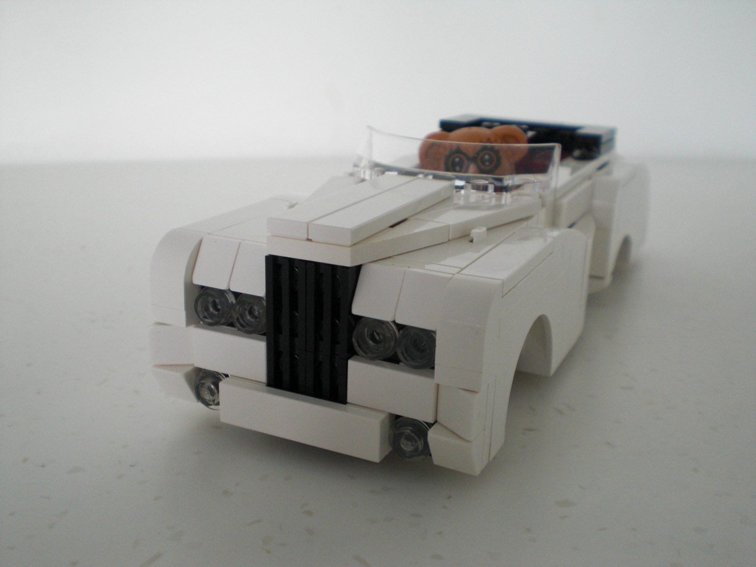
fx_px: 830
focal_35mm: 38
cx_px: 378
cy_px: 284
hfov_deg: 49.0
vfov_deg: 37.7
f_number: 3.1
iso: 200
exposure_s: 1/40
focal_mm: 6.3
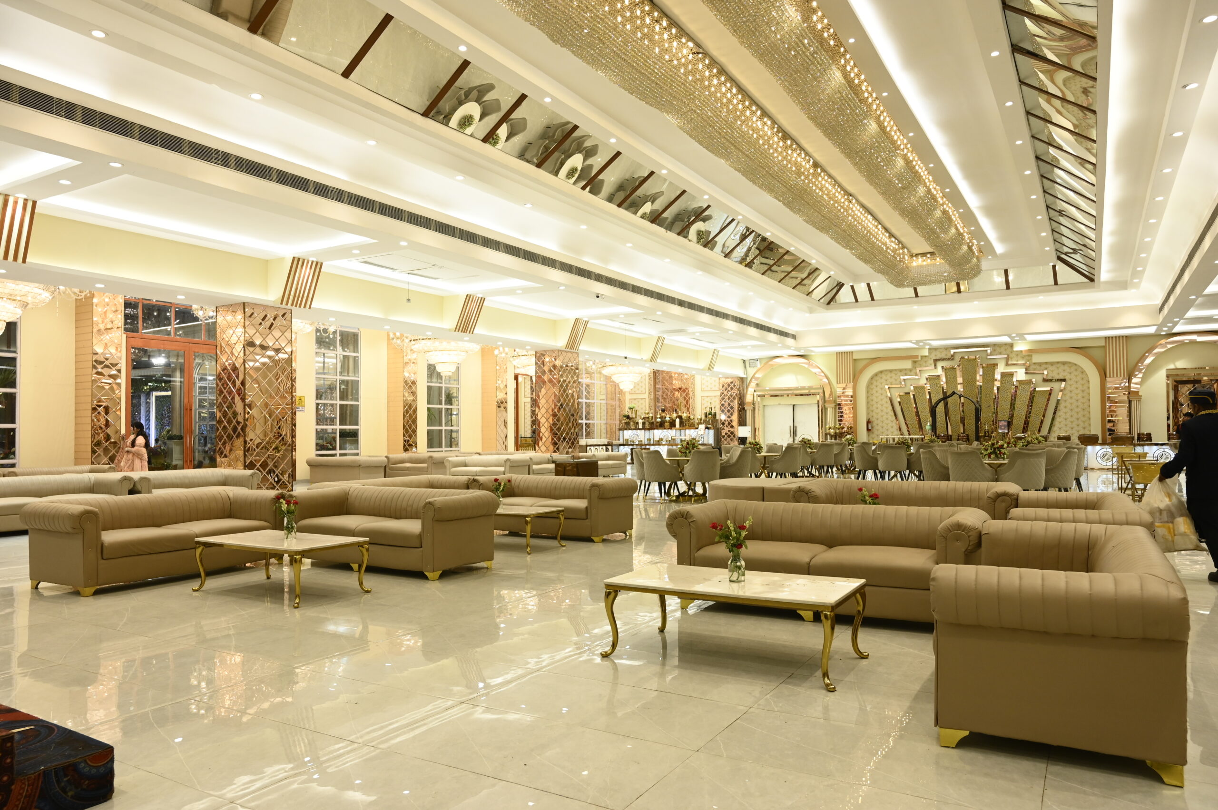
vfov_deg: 53.1
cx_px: 609
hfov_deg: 73.8
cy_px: 405
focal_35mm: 24
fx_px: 811
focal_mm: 24
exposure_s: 1/100
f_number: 5
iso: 640
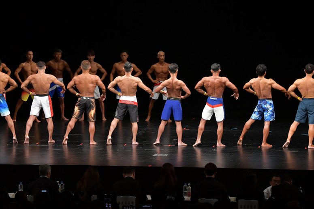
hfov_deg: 15.2
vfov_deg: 10.2
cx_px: 157
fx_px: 1177
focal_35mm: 135
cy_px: 104
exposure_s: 1/400
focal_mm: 90
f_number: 5.6
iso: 3200
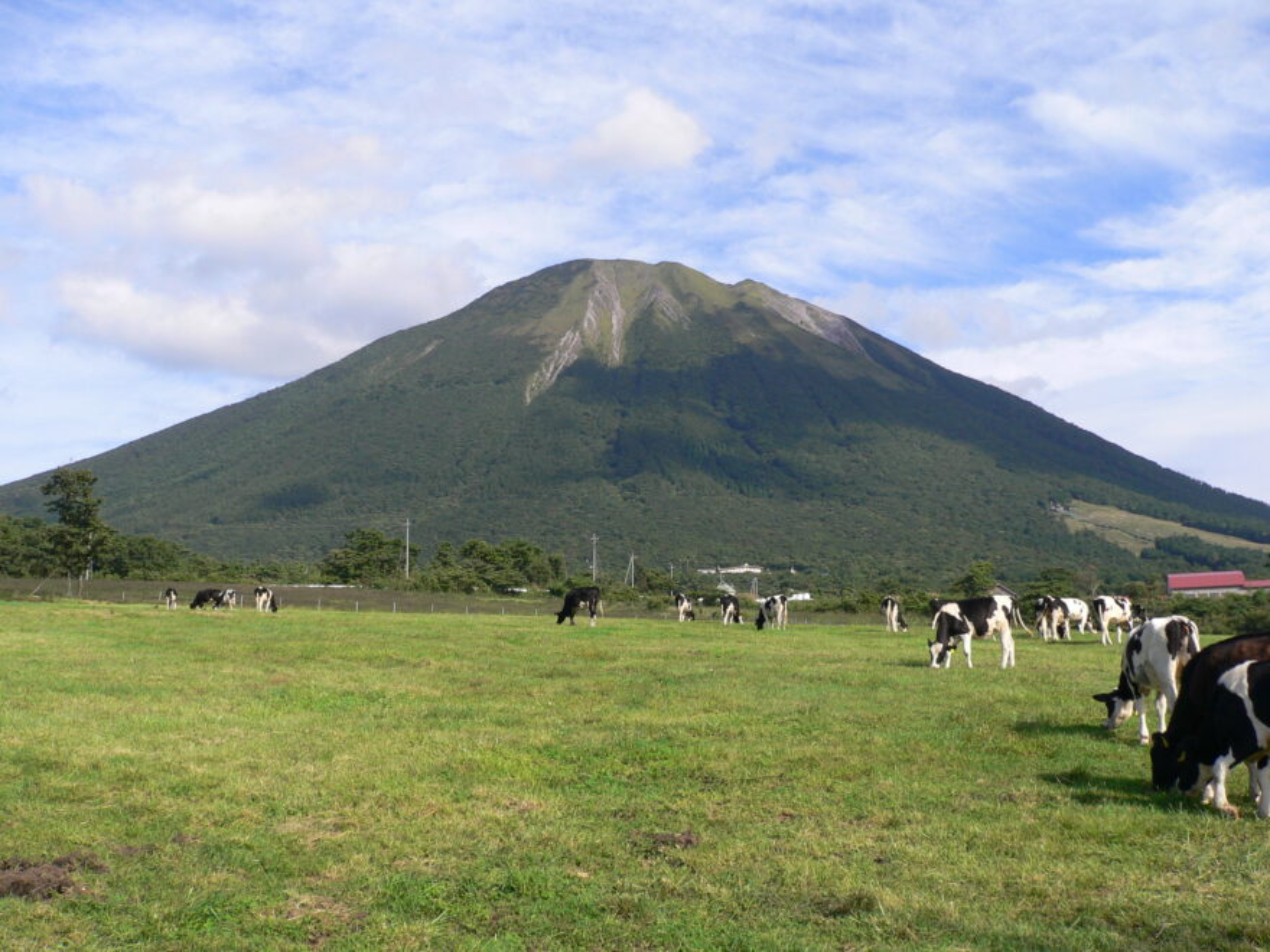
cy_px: 476
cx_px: 635
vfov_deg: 40.7
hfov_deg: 52.6
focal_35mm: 35
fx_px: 1284
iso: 80
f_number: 5.6
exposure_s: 1/250
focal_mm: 5.8
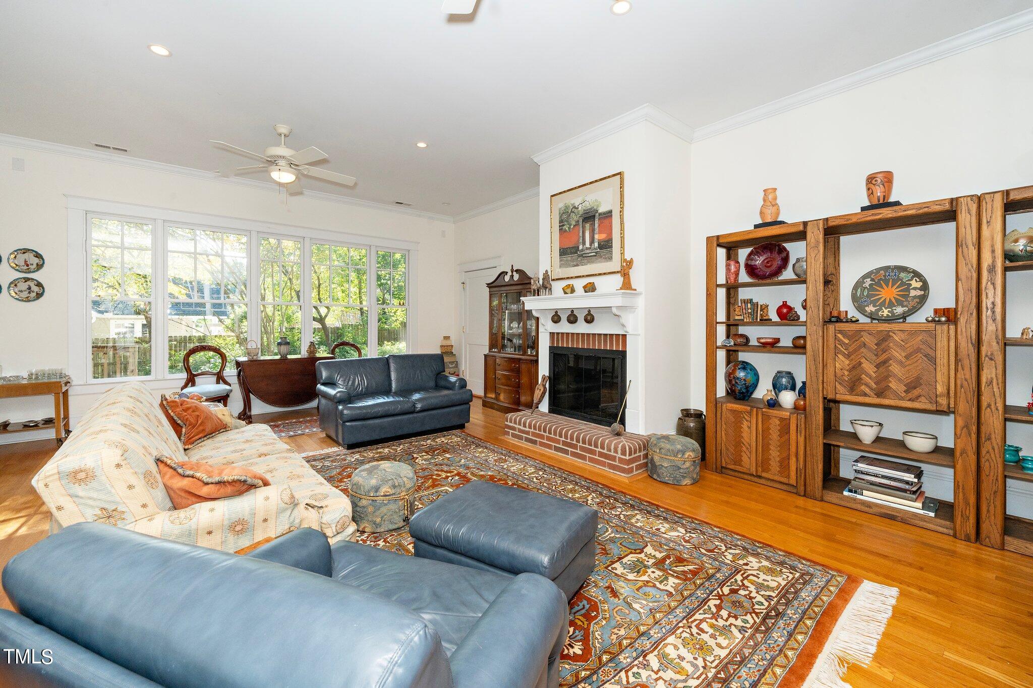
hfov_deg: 104.3
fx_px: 402
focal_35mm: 14
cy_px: 344
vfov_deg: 81.2
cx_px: 516
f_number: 11
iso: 640
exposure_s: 1/60
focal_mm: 14
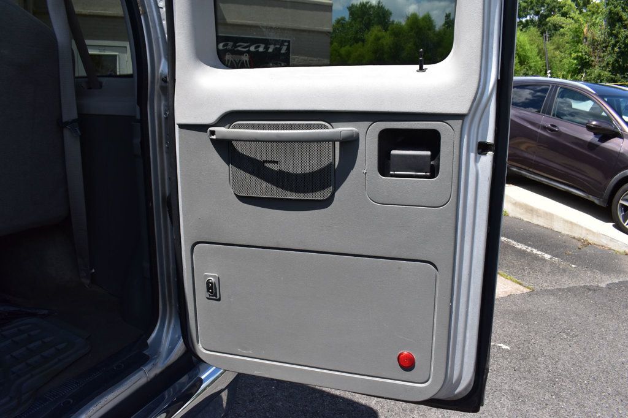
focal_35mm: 27
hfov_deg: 67.4
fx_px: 471
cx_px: 314
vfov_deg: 47.9
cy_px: 209
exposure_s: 1/500
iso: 400
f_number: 11
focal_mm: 18
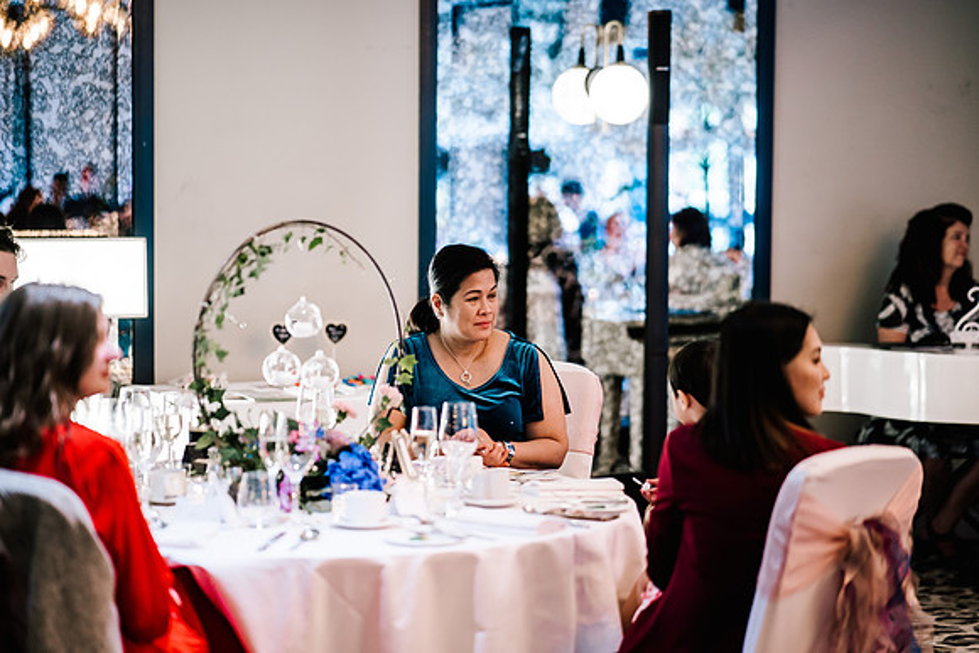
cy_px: 326
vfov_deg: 15.5
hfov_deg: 23.1
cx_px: 490
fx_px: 2392
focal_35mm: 88
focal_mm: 85
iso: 640
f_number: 1.4
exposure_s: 1/250
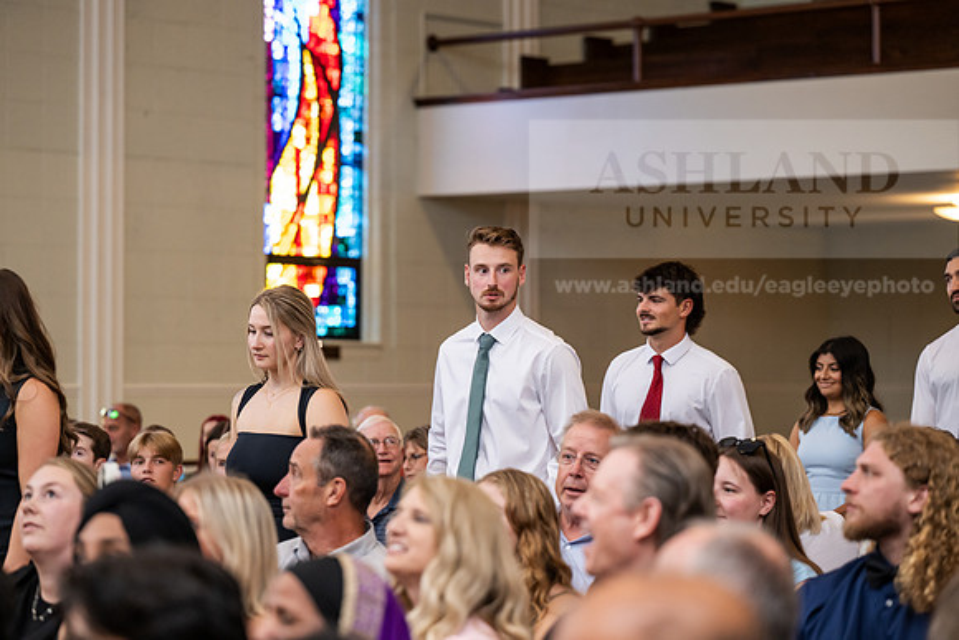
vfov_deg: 12.5
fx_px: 2931
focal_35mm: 110
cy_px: 320
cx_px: 480
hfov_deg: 18.6
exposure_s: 1/200
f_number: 3.2
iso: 2000
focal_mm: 110
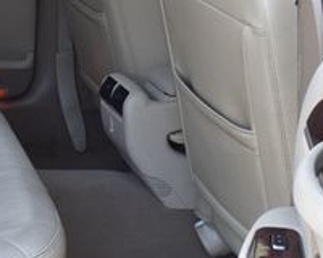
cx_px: 60
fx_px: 946
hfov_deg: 19.2
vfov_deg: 15.5
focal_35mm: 99
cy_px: 124
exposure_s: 1/60
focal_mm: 22
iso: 400
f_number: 8
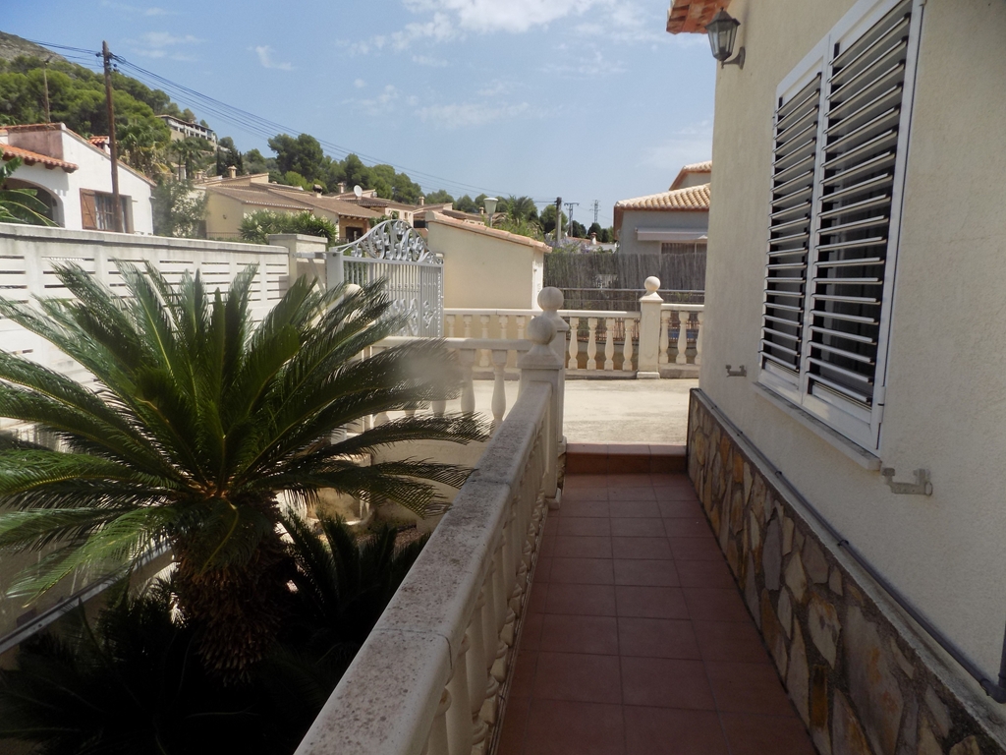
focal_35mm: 23
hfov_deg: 73.9
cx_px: 503
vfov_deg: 58.9
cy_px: 378
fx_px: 668
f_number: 3.1
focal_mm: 4
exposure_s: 1/1250
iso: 80
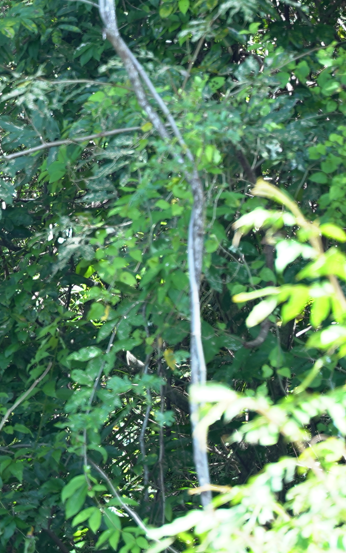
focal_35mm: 271
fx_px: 4090
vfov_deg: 7.7
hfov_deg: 4.8
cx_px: -397
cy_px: -94
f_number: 2.8
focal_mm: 70
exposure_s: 1/160
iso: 100
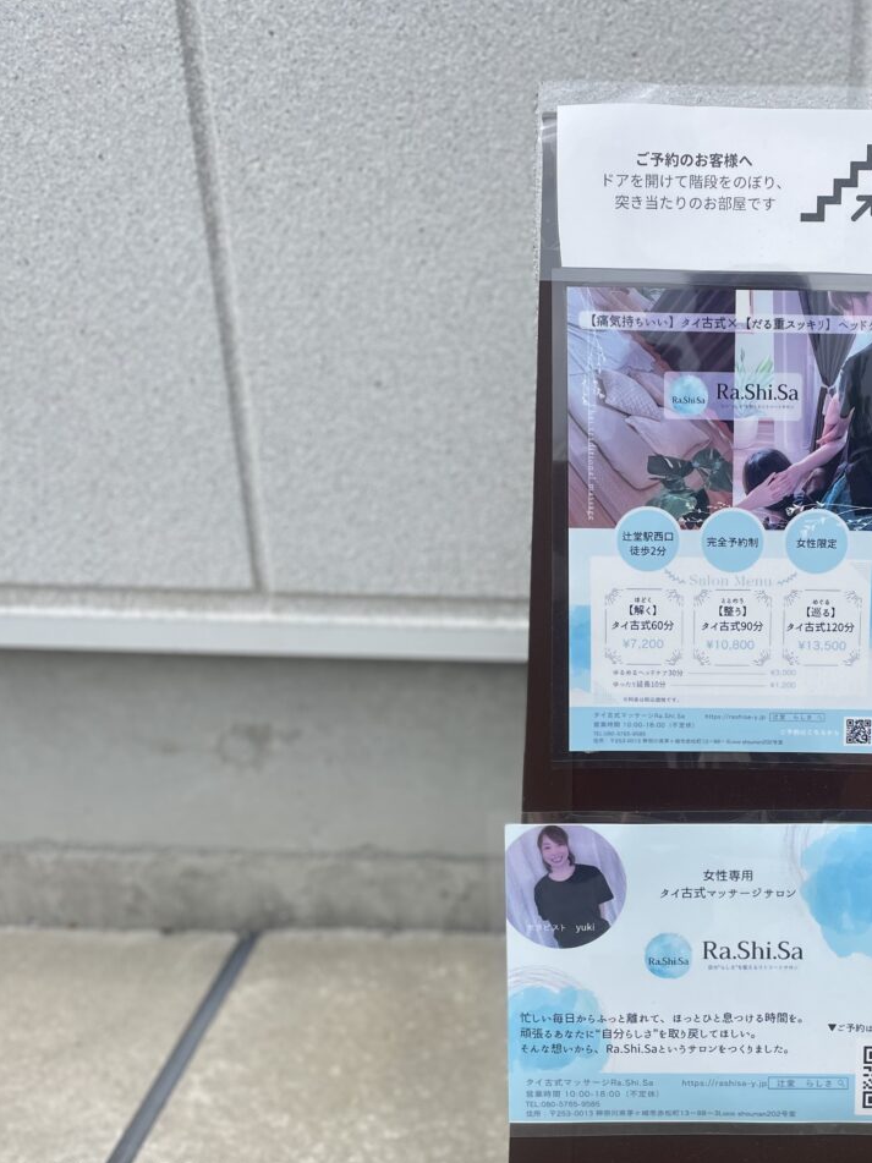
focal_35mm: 35
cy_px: 580
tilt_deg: -21.7
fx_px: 1176
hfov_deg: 38.9
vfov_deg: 52.6
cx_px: 719
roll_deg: -1.3
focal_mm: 4.2
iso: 50
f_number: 1.6
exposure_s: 1/3509
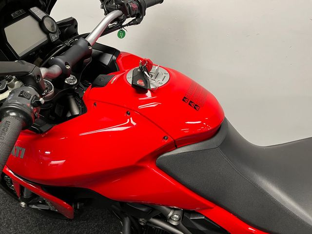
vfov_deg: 53.1
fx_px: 234
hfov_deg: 67.3
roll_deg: -2.0
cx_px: 156
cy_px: 117
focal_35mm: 26
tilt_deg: -36.1
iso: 125
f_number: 1.6
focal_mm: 5.1
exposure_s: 1/50
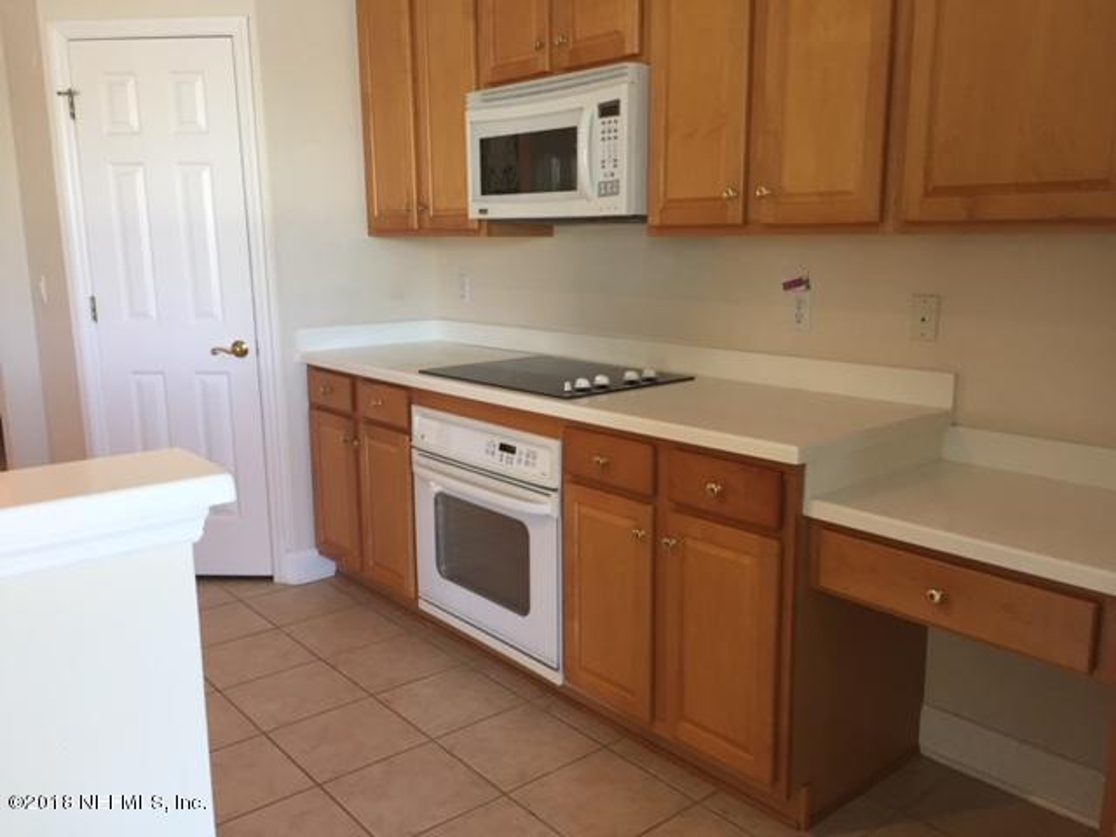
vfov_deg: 48.2
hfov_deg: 61.7
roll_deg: -0.8
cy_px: 418
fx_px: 935
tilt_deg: -12.1
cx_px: 558
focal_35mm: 29
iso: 80
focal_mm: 4.15
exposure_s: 1/30
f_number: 2.2
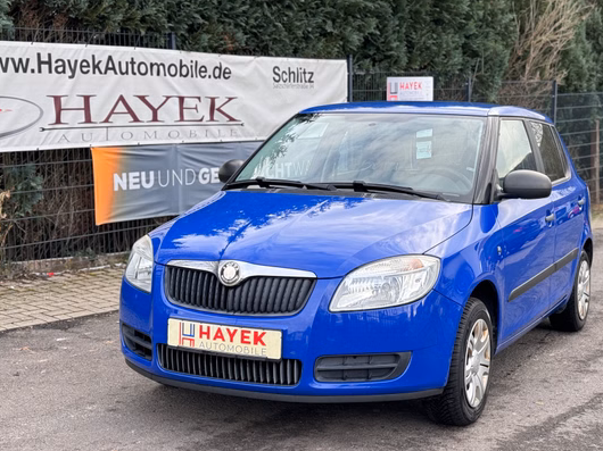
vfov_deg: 25.2
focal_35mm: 58
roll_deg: +0.1
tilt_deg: -9.8
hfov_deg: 33.1
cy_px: 250
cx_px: 363
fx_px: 1010
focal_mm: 6.86
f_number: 1.78
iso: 64
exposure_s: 1/270
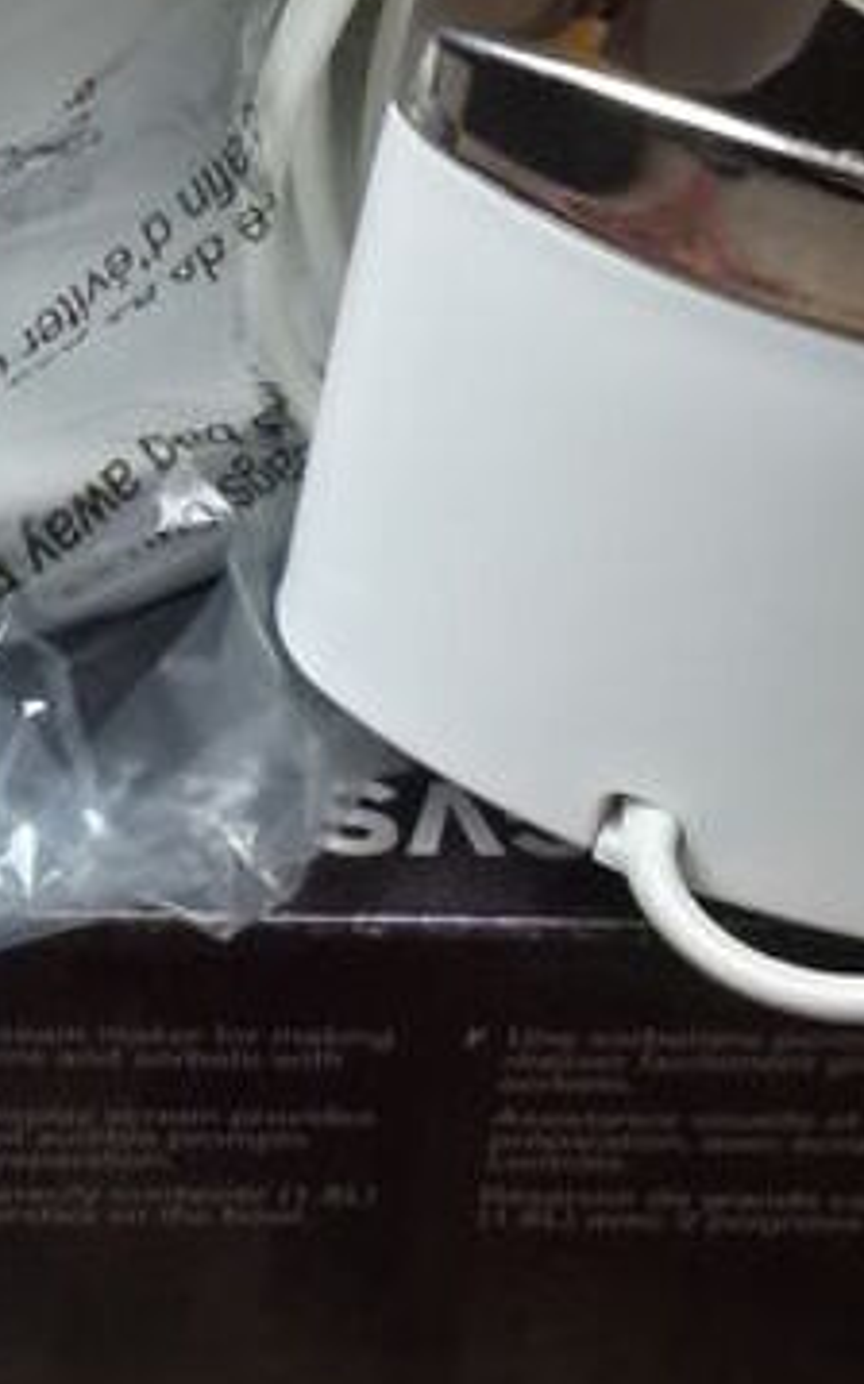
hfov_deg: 10.4
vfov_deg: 16.9
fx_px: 4602
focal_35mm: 122
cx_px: -405
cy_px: 172
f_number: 3
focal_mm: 5.6
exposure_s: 1/60
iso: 160
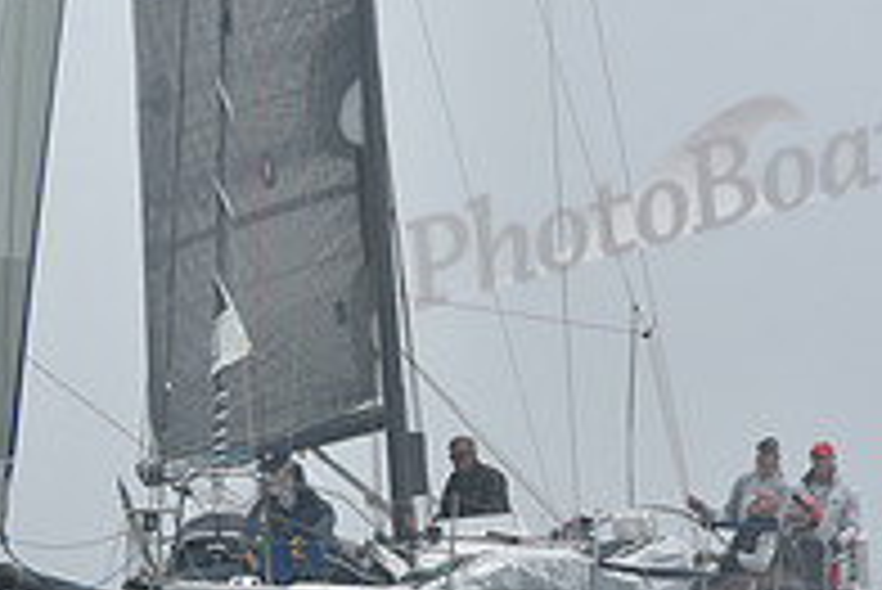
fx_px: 5664
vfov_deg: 6.0
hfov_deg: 8.9
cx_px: 176
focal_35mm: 231
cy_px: 489
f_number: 10
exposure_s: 1/800
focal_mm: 78
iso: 250
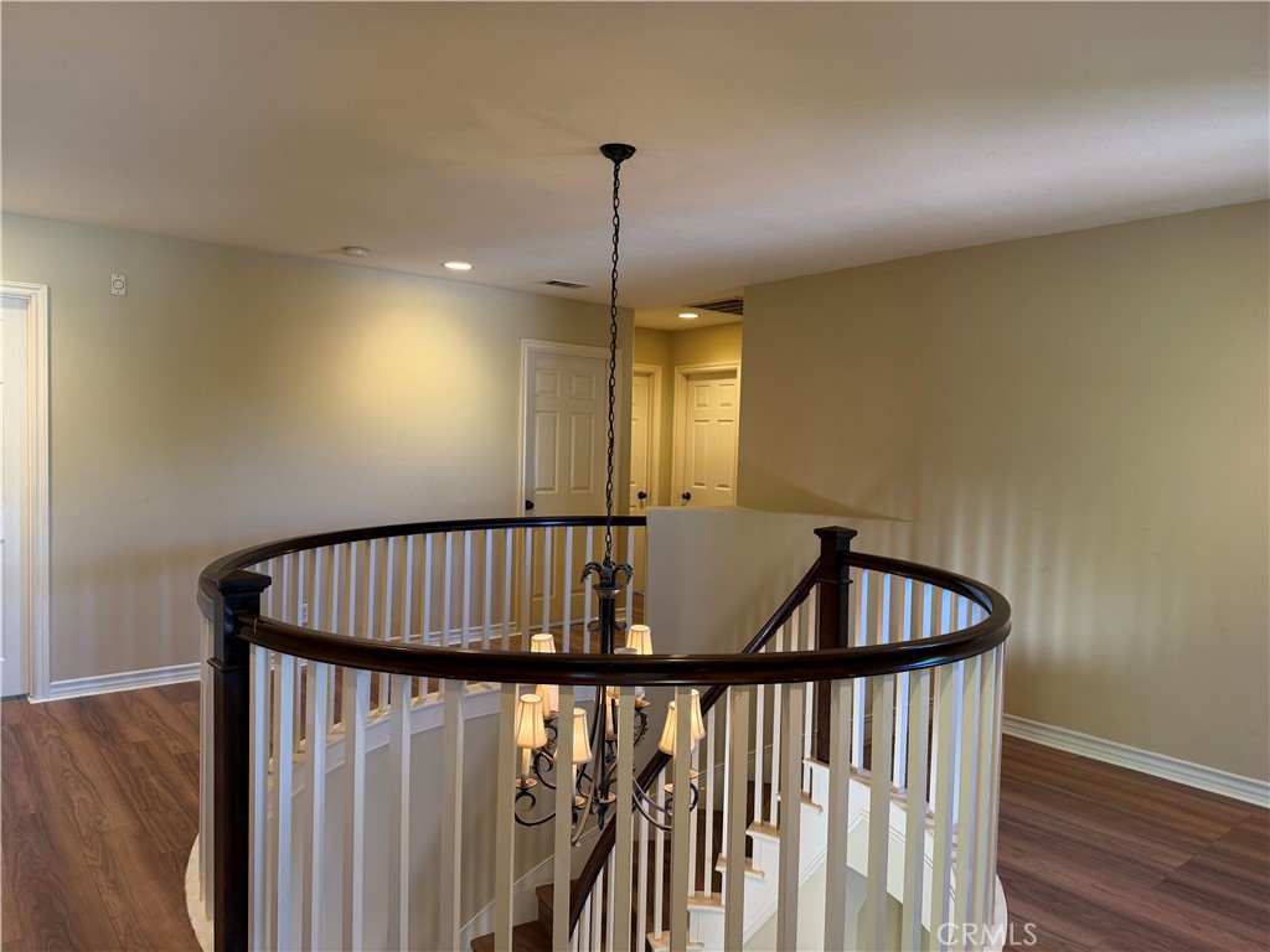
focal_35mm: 24
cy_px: 476
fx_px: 881
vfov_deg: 56.8
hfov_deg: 71.6
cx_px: 635
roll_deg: -1.5
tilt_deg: -2.4
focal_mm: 6.76
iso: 160
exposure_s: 1/60
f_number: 1.78
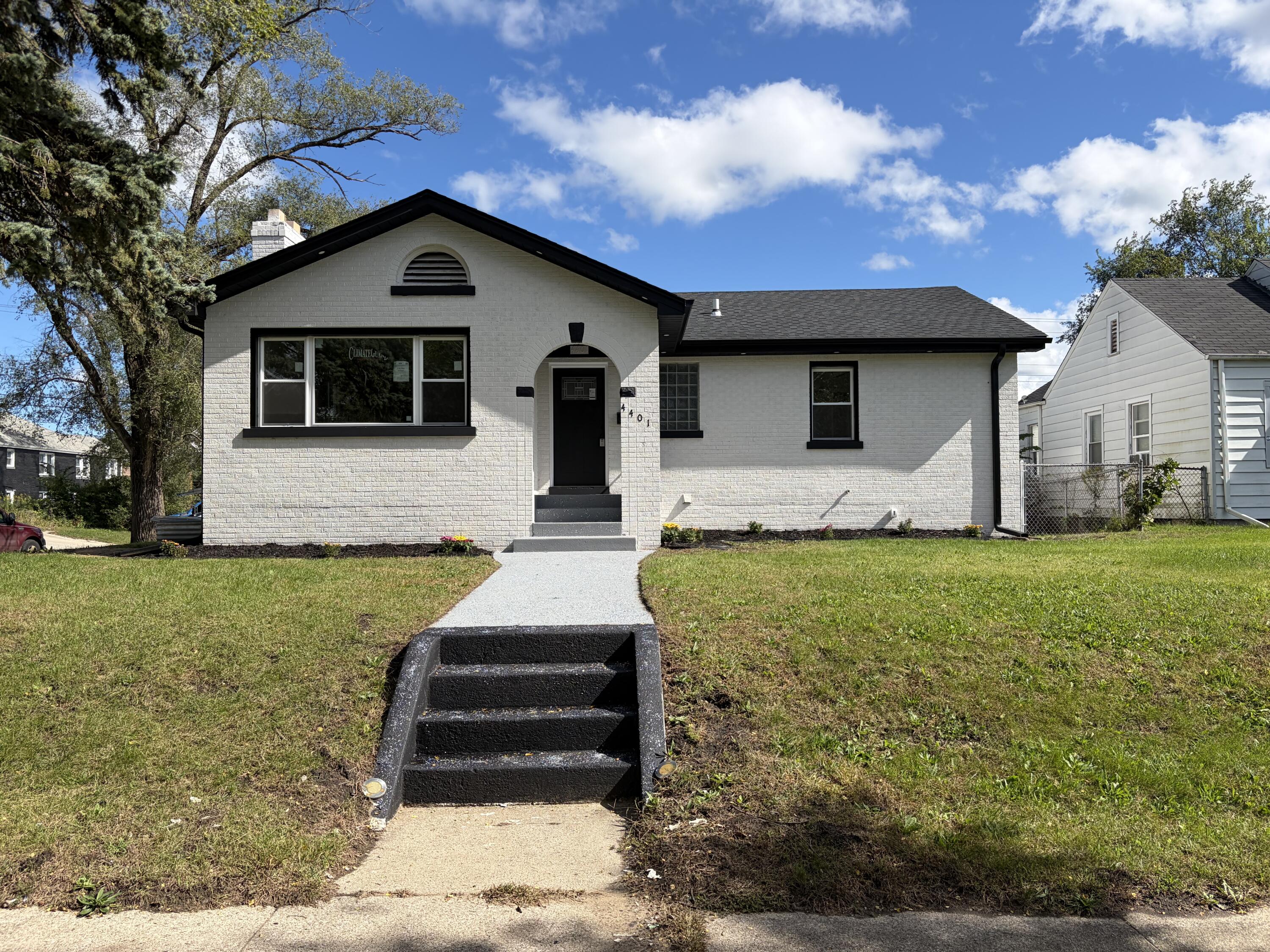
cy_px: 476
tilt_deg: +2.3
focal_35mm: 26
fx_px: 954
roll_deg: +0.5
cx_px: 635
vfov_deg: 53.1
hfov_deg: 67.3
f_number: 1.6
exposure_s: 1/2985
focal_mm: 5.96
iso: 50
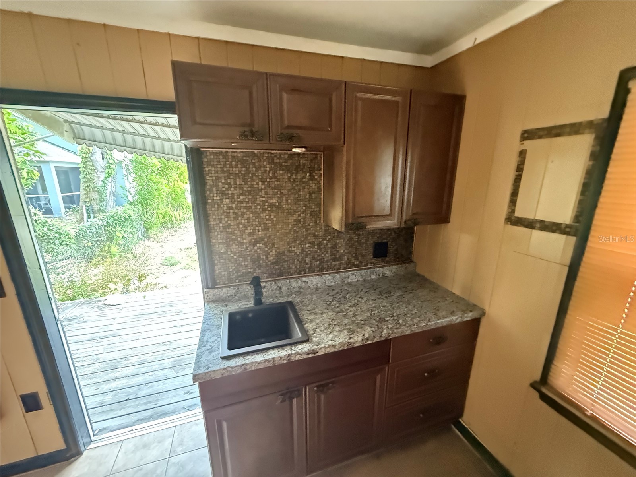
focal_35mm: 14
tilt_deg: -11.3
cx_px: 318
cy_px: 238
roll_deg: +0.8
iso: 1250
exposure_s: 1/58
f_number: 2.2
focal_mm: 2.22
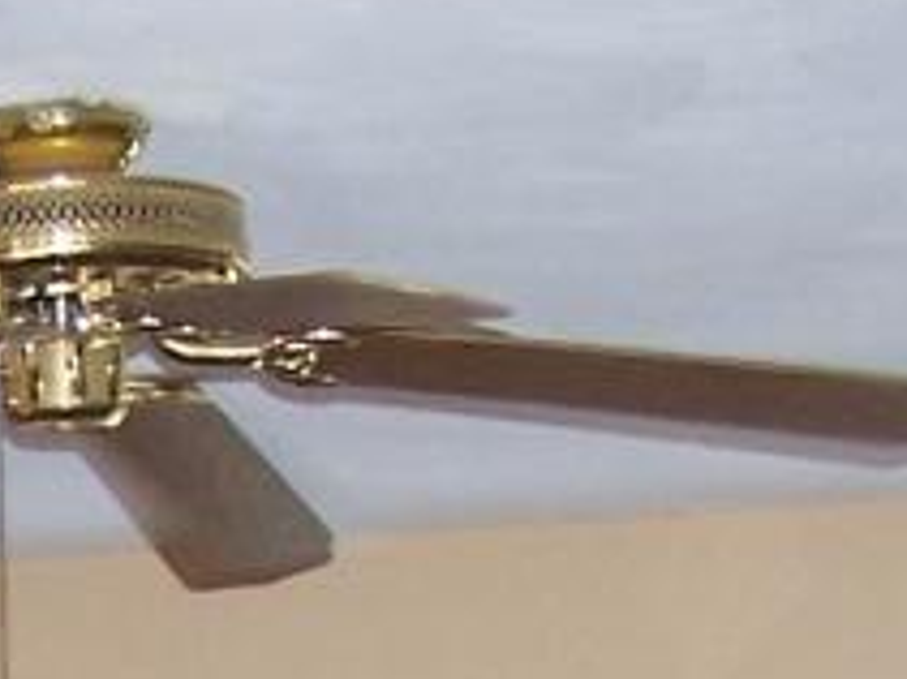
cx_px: -120
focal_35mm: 231
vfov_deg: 6.1
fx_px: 6049
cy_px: 1659
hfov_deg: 8.5
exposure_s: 1/60
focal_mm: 6.3
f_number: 2.8
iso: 140
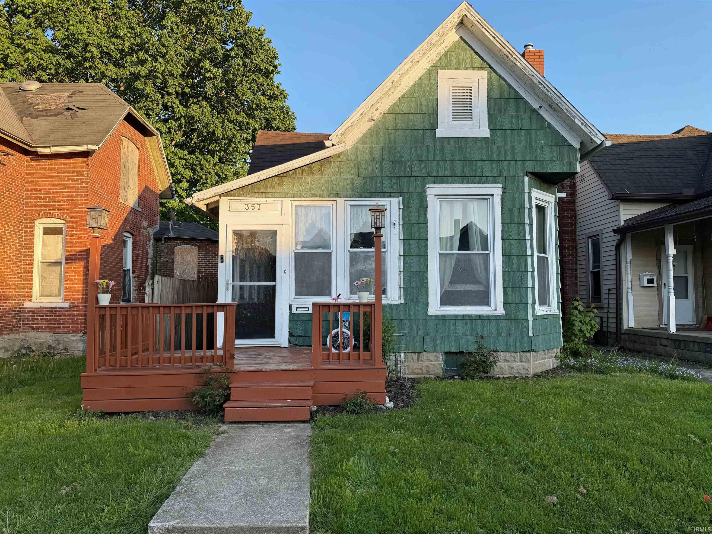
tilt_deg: +3.6
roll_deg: +0.0
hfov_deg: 71.6
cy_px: 267
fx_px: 494
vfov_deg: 56.8
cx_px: 356
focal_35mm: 24
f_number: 1.78
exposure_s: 1/831
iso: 100
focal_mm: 6.76
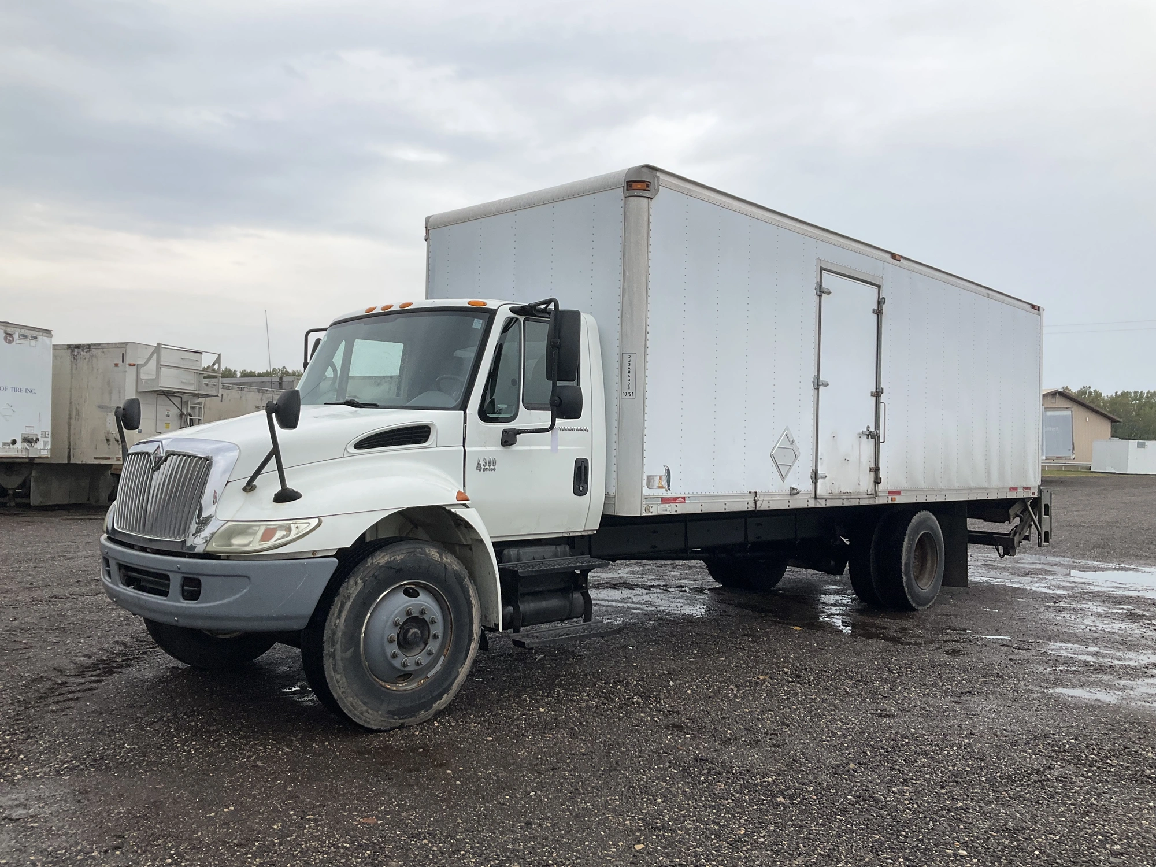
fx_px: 968
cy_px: 434
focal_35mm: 29
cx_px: 578
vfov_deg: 48.2
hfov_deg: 61.7
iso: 25
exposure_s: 1/1144
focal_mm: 3
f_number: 1.8
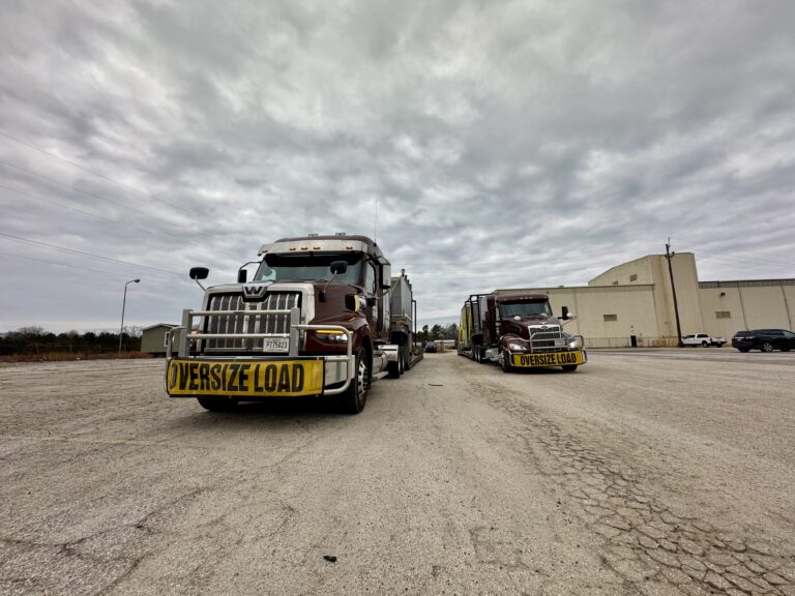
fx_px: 322
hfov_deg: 102.1
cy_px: 298
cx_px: 398
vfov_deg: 85.7
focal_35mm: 14
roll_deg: +1.2
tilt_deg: +9.8
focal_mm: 2.22
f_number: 2.2
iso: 50
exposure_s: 1/968
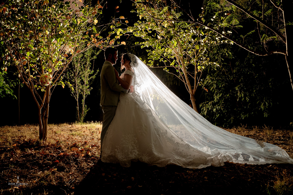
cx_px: 124
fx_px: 263
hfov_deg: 57.9
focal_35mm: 32
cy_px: 94
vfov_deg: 40.7
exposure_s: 1/80
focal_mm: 28
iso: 1250
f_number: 9
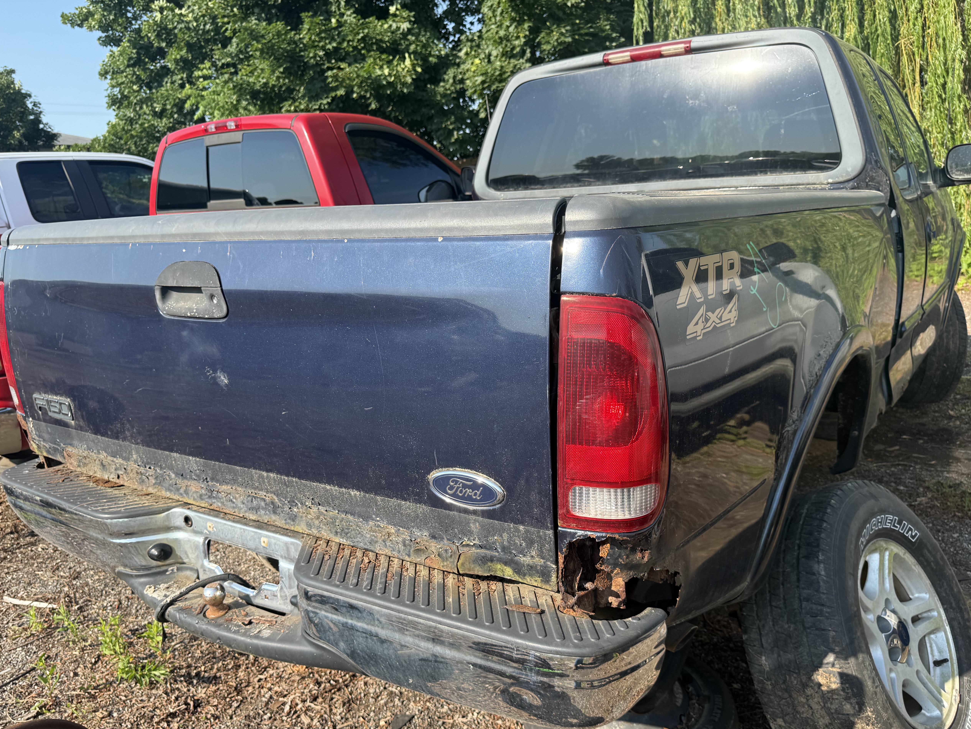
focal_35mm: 27
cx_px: 495
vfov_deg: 51.2
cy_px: 406
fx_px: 757
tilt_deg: -14.5
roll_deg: +4.2
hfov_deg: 65.3
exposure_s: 1/1464
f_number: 1.78
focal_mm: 6.76
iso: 80
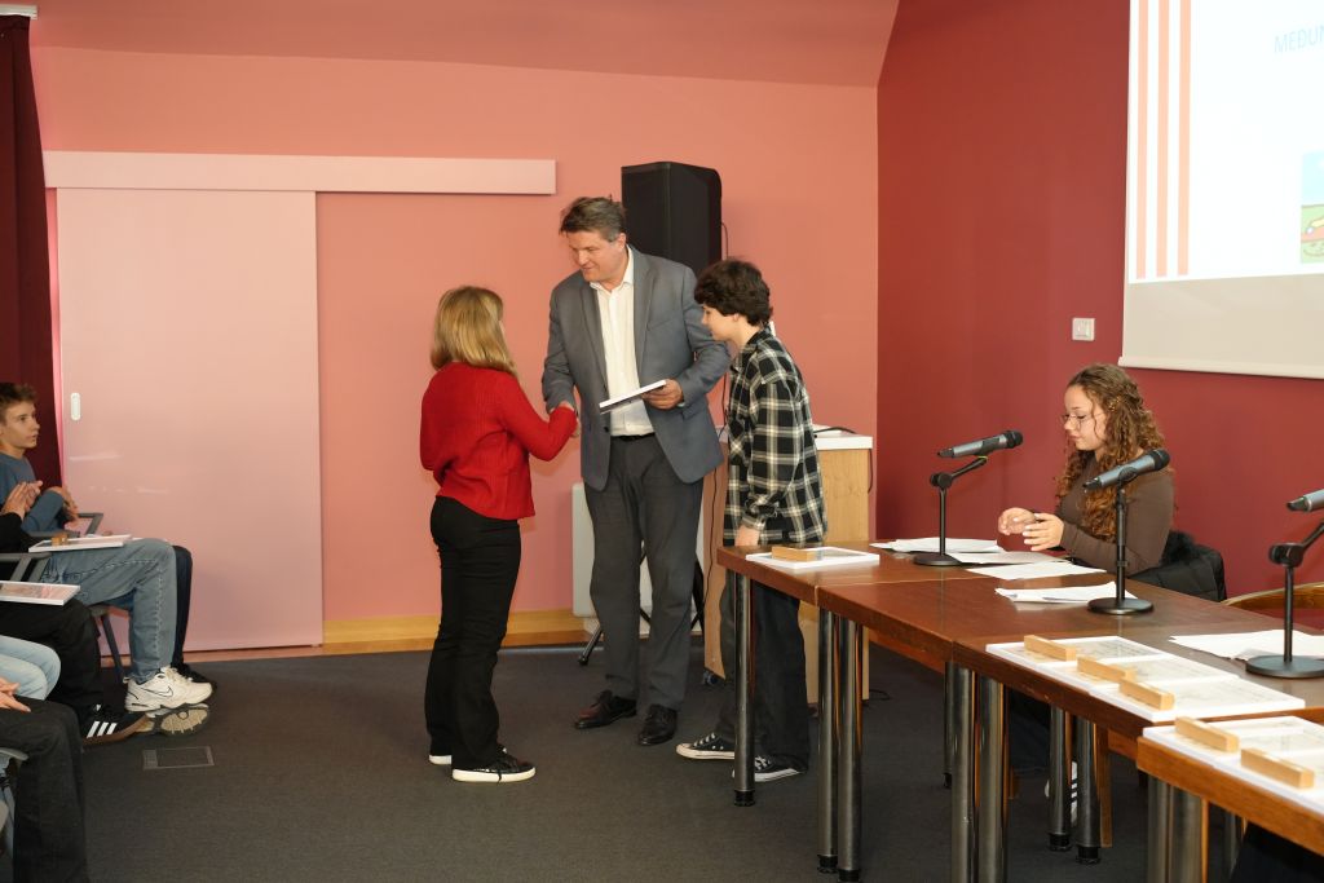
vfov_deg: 28.1
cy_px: 442
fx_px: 1765
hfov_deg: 41.1
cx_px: 662
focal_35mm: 48
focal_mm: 48
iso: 4000
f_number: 4
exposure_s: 1/160
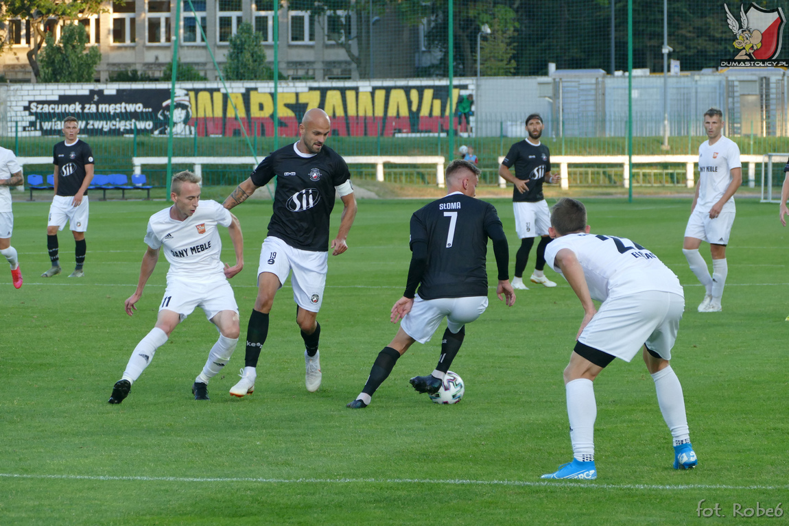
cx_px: 394
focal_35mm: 226
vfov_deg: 6.1
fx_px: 4953
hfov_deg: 9.1
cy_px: 263
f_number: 4
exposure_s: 1/500
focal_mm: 82.28
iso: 500
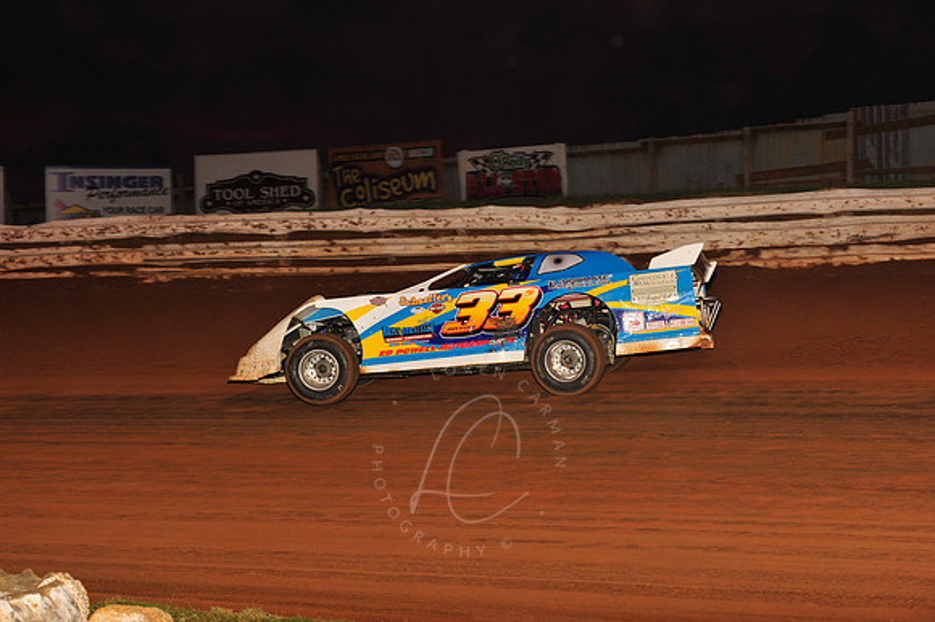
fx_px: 2388
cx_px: 468
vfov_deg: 14.8
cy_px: 311
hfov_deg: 22.2
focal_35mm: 92
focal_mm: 92
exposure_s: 1/320
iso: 800
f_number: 6.3
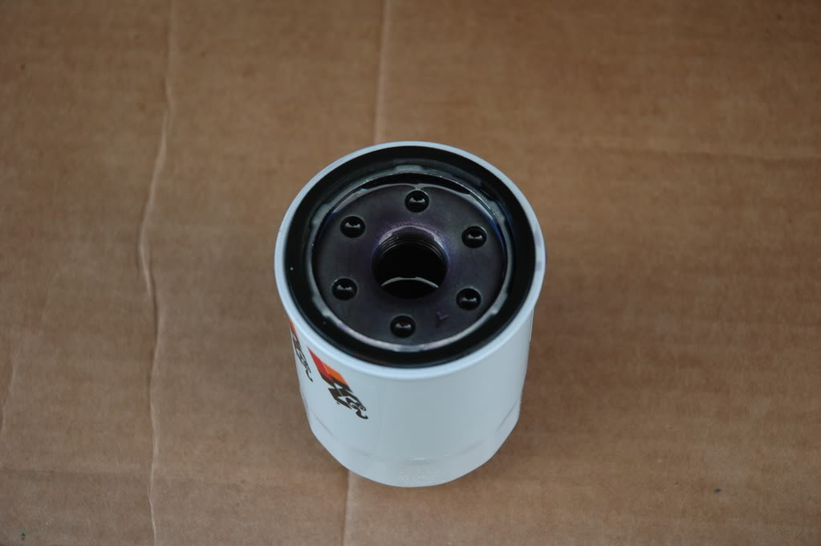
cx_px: 410
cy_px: 273
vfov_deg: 14.7
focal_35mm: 93
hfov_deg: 21.9
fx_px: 2119
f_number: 5.6
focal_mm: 62
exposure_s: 1/125
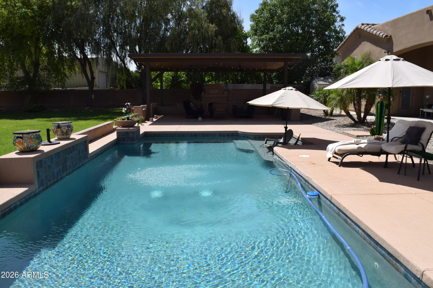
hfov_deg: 67.4
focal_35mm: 27
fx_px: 325
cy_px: 144
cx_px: 216
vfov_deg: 47.9
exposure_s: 1/200
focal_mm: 18
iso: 100
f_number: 10
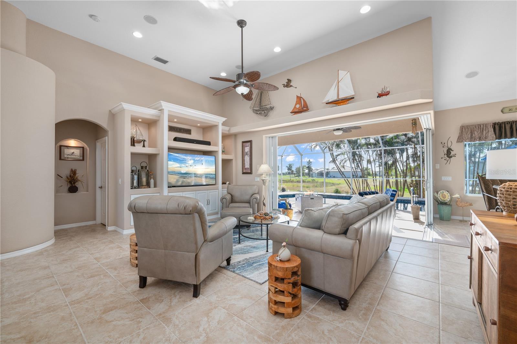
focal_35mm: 15
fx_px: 215
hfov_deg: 100.5
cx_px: 258
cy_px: 172
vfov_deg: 77.2
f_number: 7.1
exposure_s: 1/20
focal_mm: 15
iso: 400
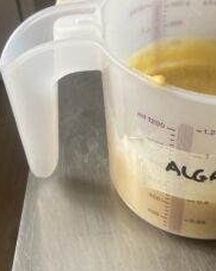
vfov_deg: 33.6
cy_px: 136
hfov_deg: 26.7
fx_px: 448
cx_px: 162
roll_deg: -3.9
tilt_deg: -43.8
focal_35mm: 56
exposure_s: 1/121
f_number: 1.8
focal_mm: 4.25
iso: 100
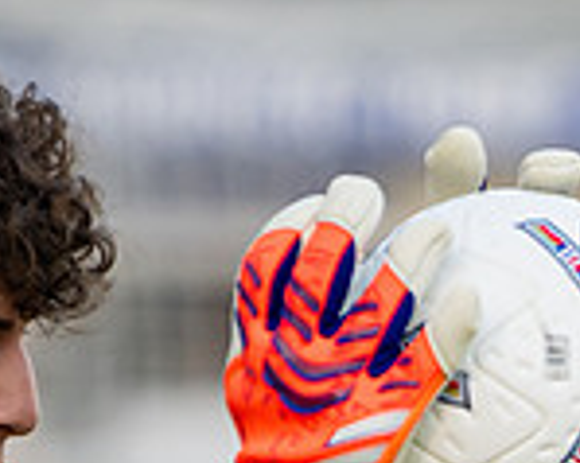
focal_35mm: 780
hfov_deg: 2.5
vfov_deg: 2.0
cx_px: 664
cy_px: 414
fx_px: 13381
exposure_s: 1/10000
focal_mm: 85
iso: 1100
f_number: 1.4
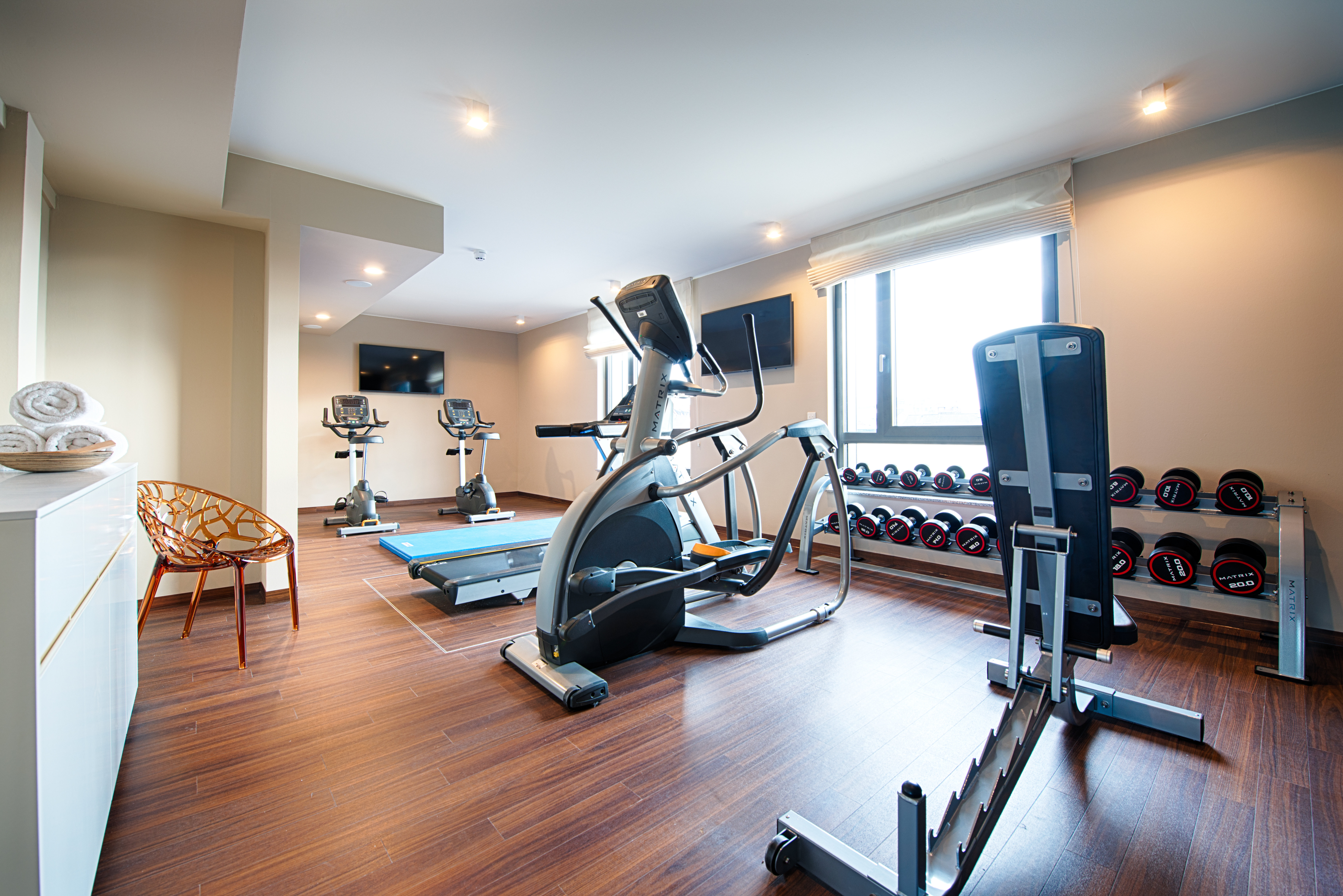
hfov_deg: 104.2
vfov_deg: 81.2
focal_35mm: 14
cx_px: 672
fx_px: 522
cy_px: 448
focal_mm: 14
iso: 100
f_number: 8
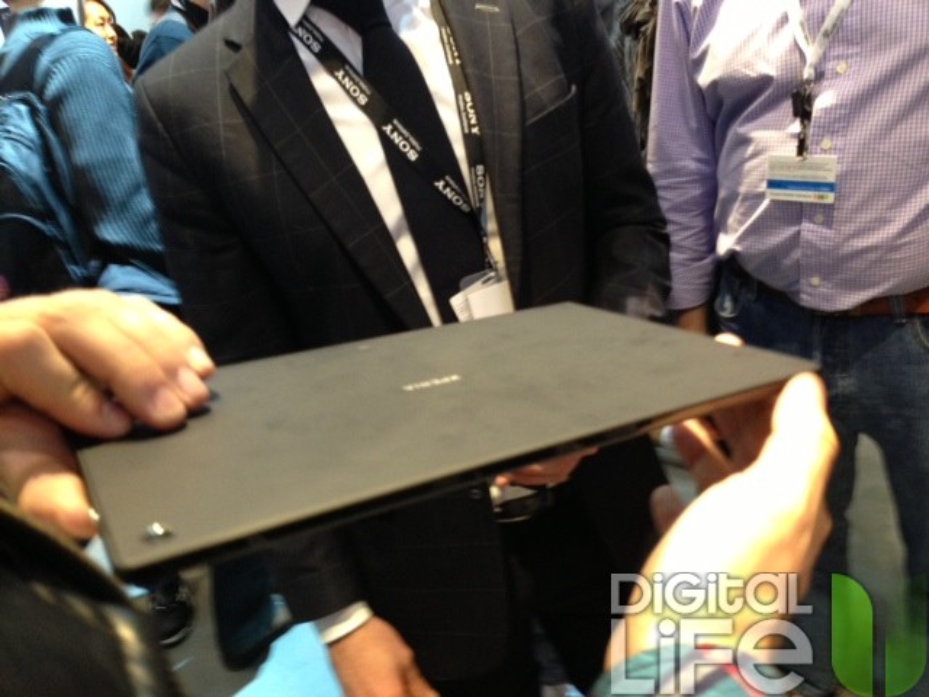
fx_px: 886
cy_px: 348
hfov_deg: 55.4
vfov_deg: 42.9
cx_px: 464
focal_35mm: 33
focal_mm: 4.13
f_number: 2.4
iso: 250
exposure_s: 1/20
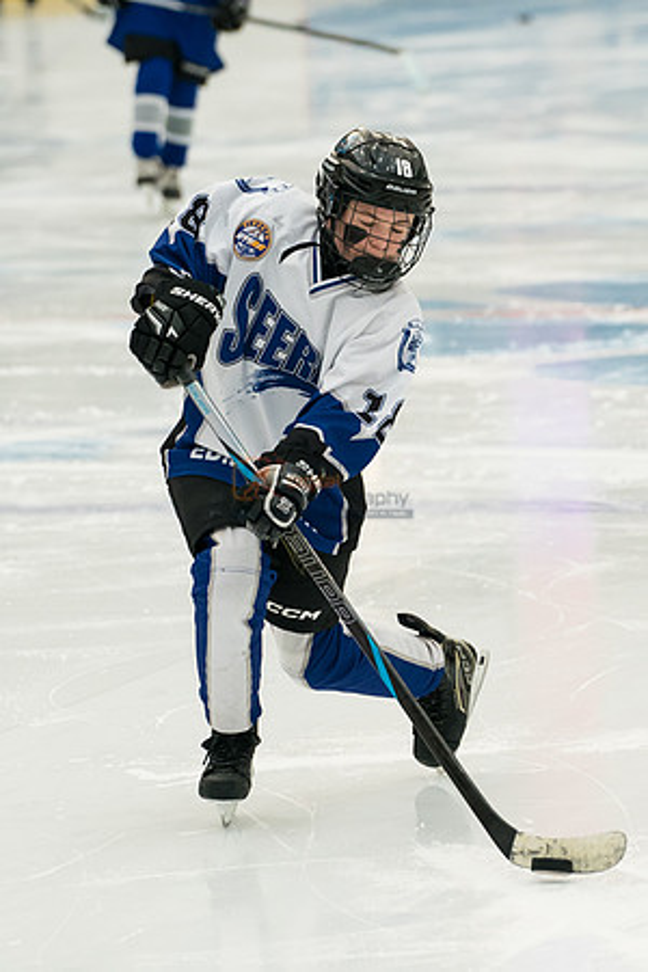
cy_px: 486
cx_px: 348
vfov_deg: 6.1
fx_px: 9112
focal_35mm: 338
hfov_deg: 4.1
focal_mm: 150
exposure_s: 1/1600
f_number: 3.5
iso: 1600
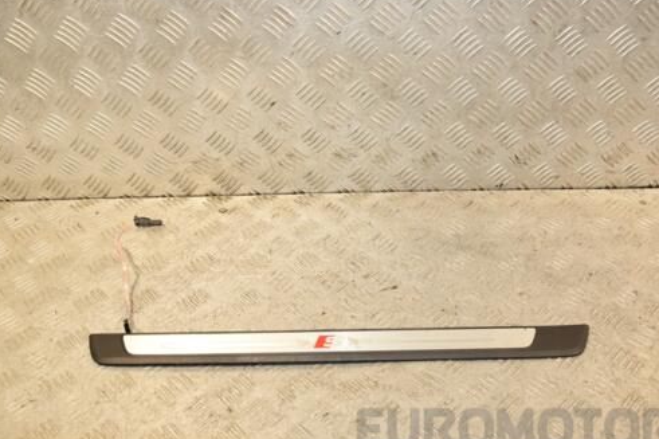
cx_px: 332
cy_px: 250
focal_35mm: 33
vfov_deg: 39.9
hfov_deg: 57.2
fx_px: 604
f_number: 5.6
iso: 800
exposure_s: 1/200
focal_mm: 18
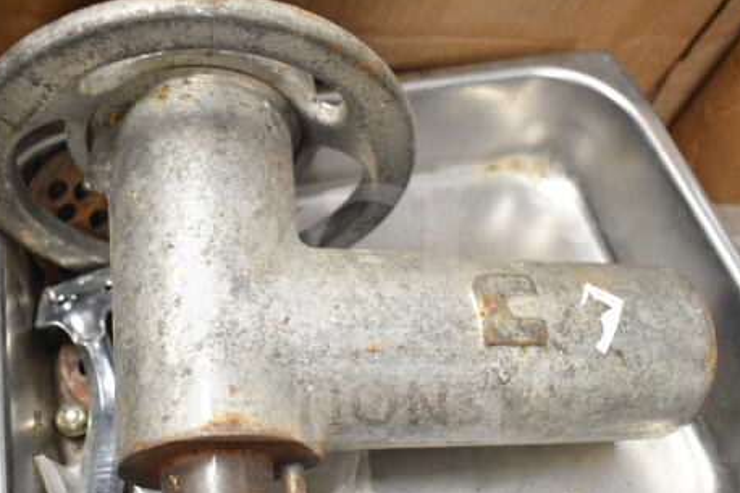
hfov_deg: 48.3
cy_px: 313
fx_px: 822
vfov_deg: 33.2
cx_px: 318
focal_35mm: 40
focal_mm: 20
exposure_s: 1/30
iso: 2000
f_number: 3.5
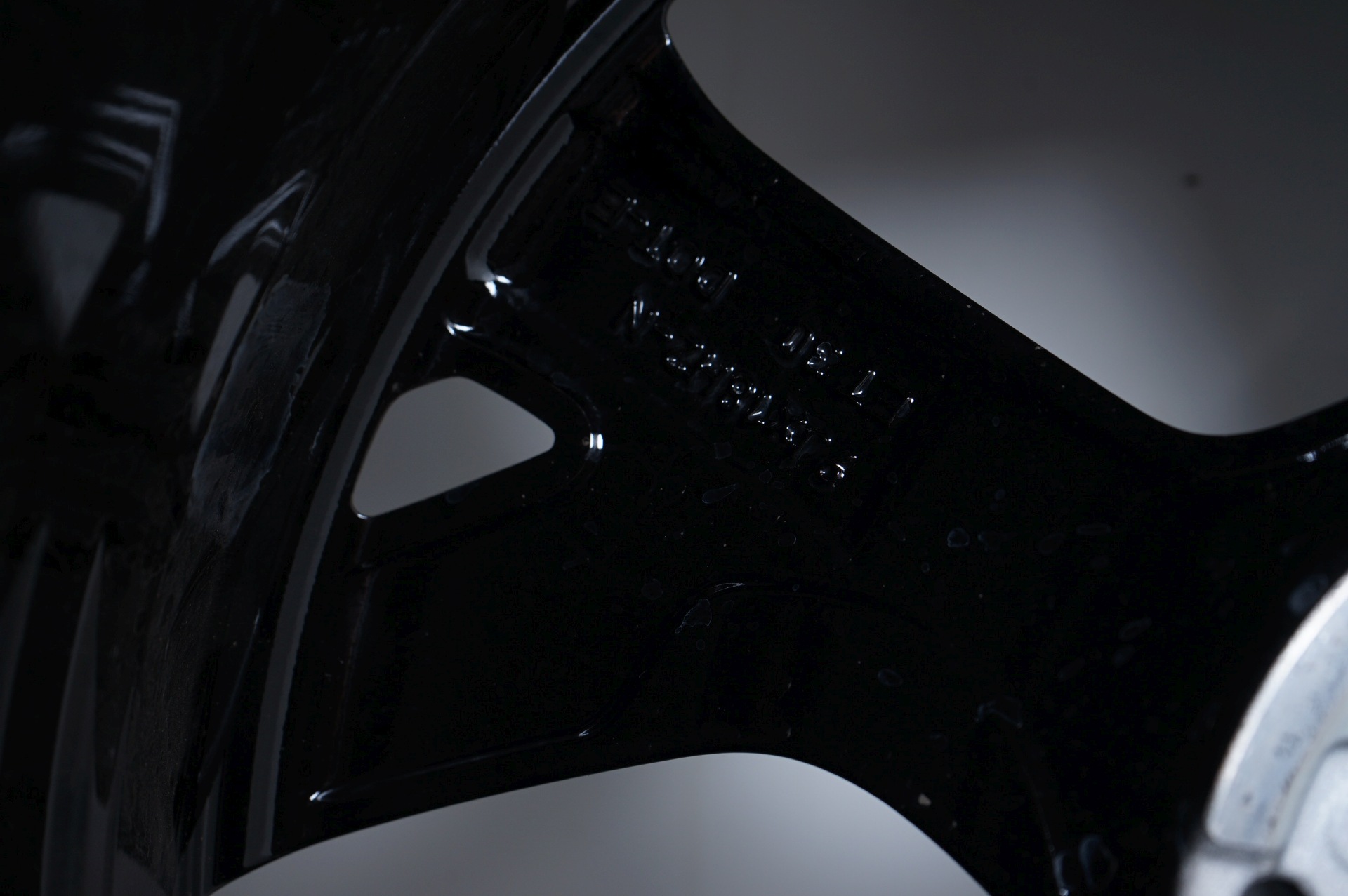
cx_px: 674
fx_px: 2058
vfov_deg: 24.6
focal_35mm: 55
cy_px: 448
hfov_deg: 36.3
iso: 250
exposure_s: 1/100
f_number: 7.1
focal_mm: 55
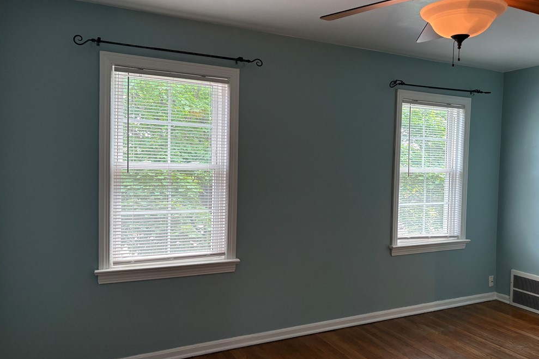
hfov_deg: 65.5
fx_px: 419
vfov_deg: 46.4
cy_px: 174
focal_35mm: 28
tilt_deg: -1.4
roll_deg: -1.4
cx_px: 275
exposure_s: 1/120
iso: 100
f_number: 1.6
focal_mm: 5.96
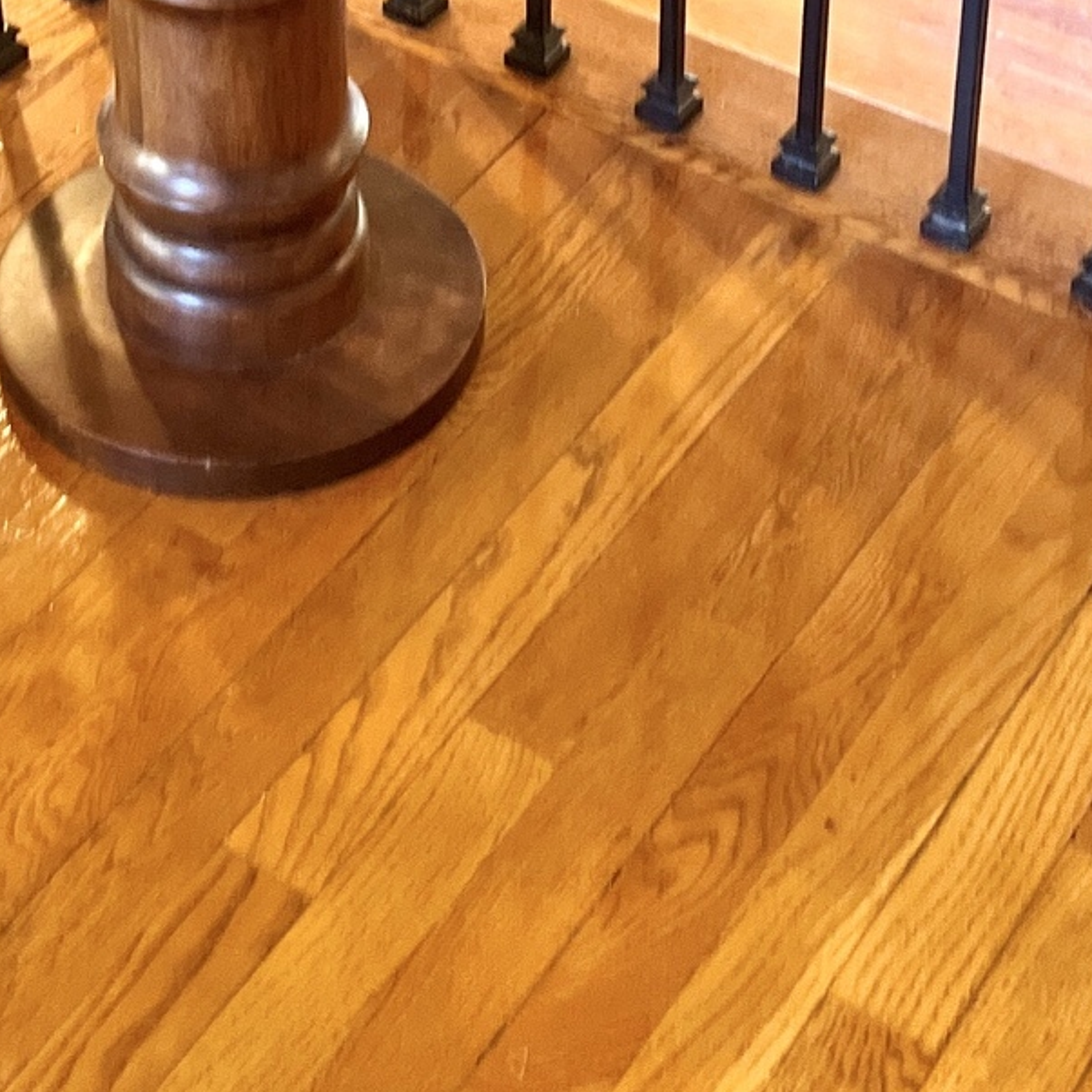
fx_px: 3141
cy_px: -408
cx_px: 210
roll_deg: +3.7
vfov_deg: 18.1
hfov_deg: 19.5
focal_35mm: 88
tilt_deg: -26.5
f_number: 1.6
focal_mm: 5.1
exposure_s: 1/60
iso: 200
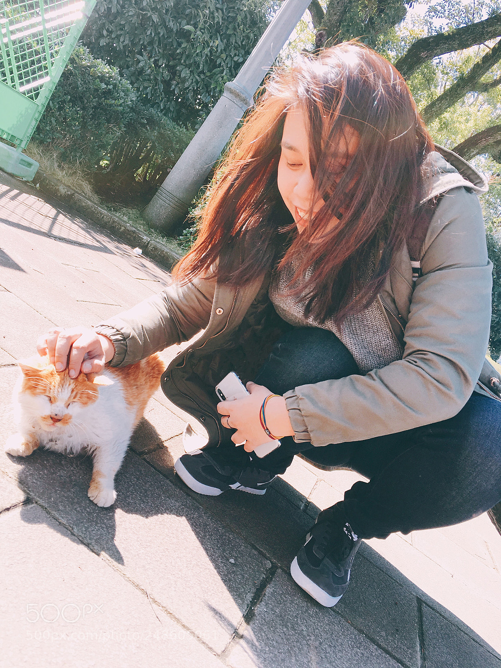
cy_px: 334
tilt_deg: -9.4
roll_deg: -34.7
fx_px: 560
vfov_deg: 61.7
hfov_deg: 48.2
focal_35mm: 29
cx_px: 250
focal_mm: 4.15
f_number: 2.2
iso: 25
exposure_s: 1/251
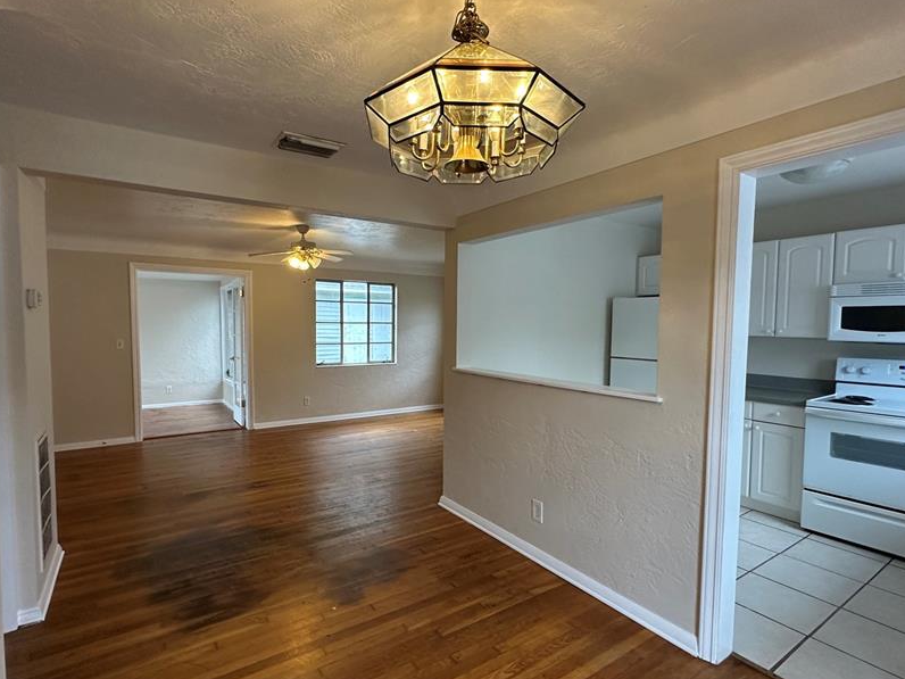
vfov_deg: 71.6
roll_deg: -0.5
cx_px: 426
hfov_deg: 87.7
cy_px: 350
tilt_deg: -1.6
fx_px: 471
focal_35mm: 18
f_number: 2.2
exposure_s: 1/120
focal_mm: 2.22
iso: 250
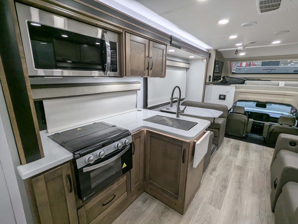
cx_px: 149
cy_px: 112
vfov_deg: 78.2
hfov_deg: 94.4
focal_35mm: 16
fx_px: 138
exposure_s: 1/90.6
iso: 120
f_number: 2.2
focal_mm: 2.35
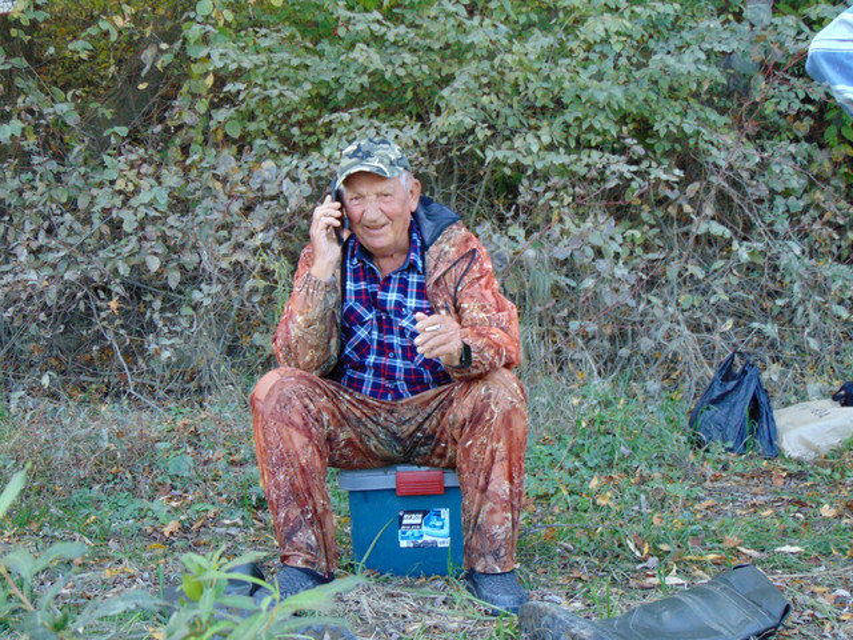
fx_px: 1232
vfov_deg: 29.1
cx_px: 426
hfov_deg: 38.2
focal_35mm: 50
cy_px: 320
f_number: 3.5
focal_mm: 9
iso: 250
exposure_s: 1/160
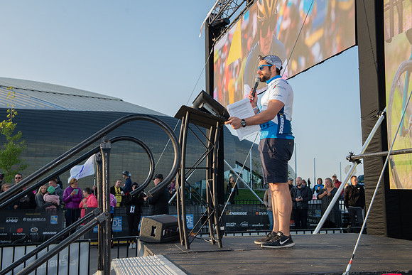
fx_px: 481
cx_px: 206
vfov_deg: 31.9
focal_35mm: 42
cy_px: 138
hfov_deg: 46.4
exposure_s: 1/80
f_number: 6.3
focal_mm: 42
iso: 100
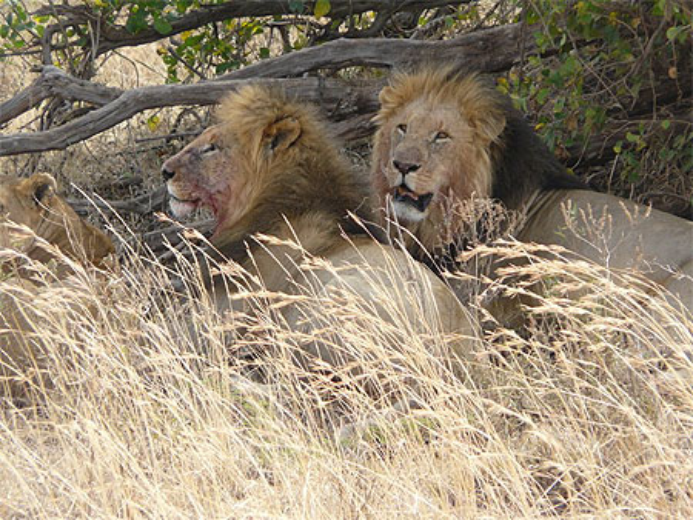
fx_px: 7411
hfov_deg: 5.4
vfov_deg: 4.0
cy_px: 260
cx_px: 346
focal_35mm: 370
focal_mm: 60.7
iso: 100
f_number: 4
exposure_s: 1/200
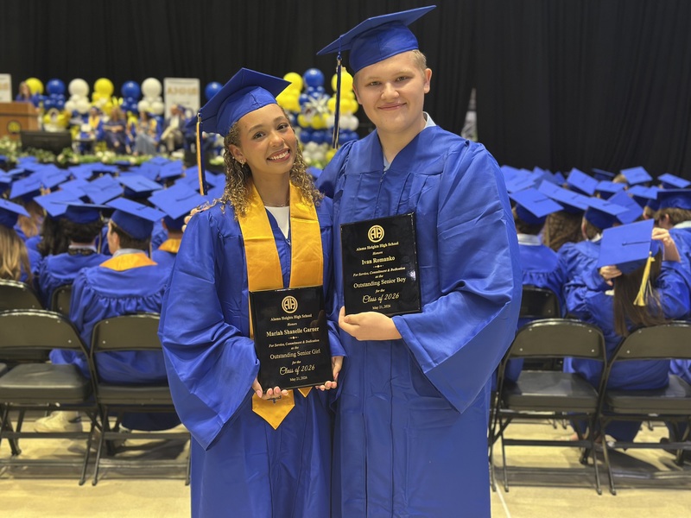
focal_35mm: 48
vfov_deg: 30.3
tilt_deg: -6.0
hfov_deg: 39.7
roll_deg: -0.9
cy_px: 259
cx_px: 346
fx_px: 958
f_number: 1.78
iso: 125
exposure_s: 1/60
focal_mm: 6.86
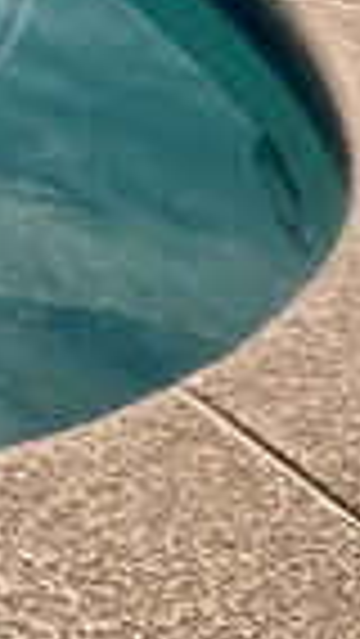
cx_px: -972
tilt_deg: -0.9
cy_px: -819
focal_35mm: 86
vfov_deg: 15.7
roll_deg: -1.1
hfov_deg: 8.7
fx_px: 1458
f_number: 2.2
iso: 50
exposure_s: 1/1855
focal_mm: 2.22
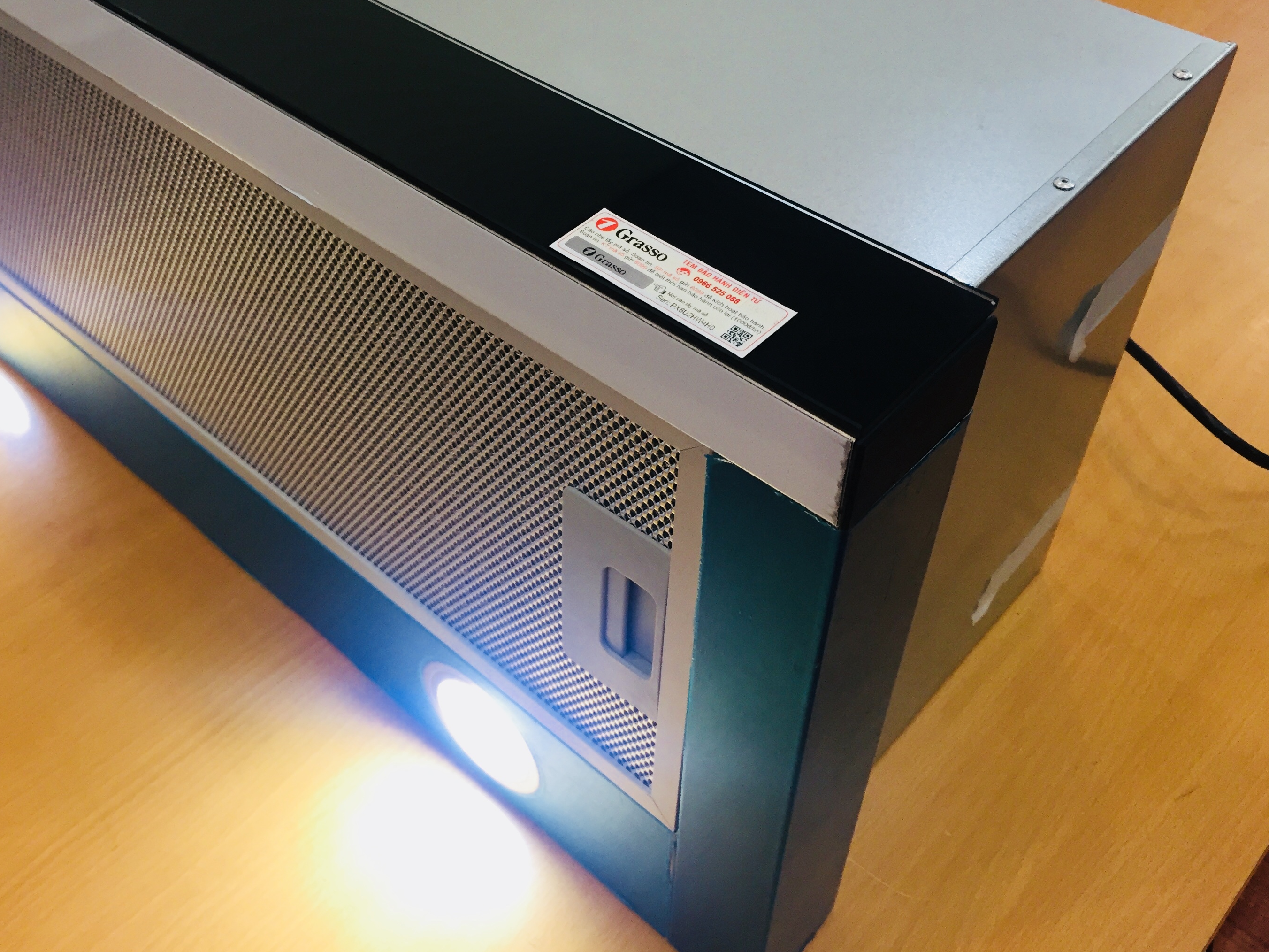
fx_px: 1283
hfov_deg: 52.4
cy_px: 397
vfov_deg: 40.6
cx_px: 536
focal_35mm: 35
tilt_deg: -45.4
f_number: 2.2
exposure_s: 1/33
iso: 50
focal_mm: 4.15
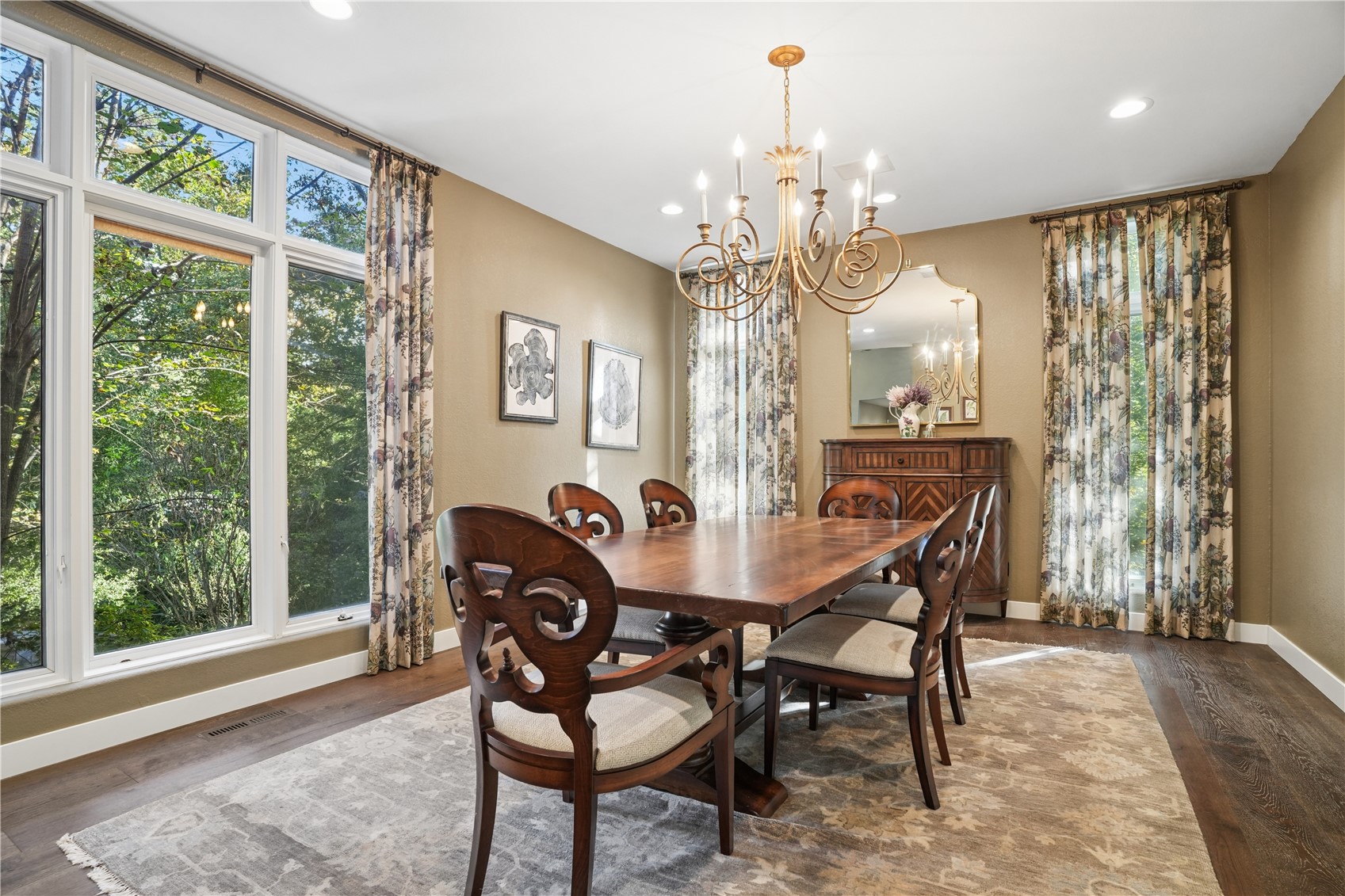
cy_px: 448
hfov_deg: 93.3
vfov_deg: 70.4
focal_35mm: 17
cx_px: 672
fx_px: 635
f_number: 8
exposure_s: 1/15
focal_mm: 17
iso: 1250
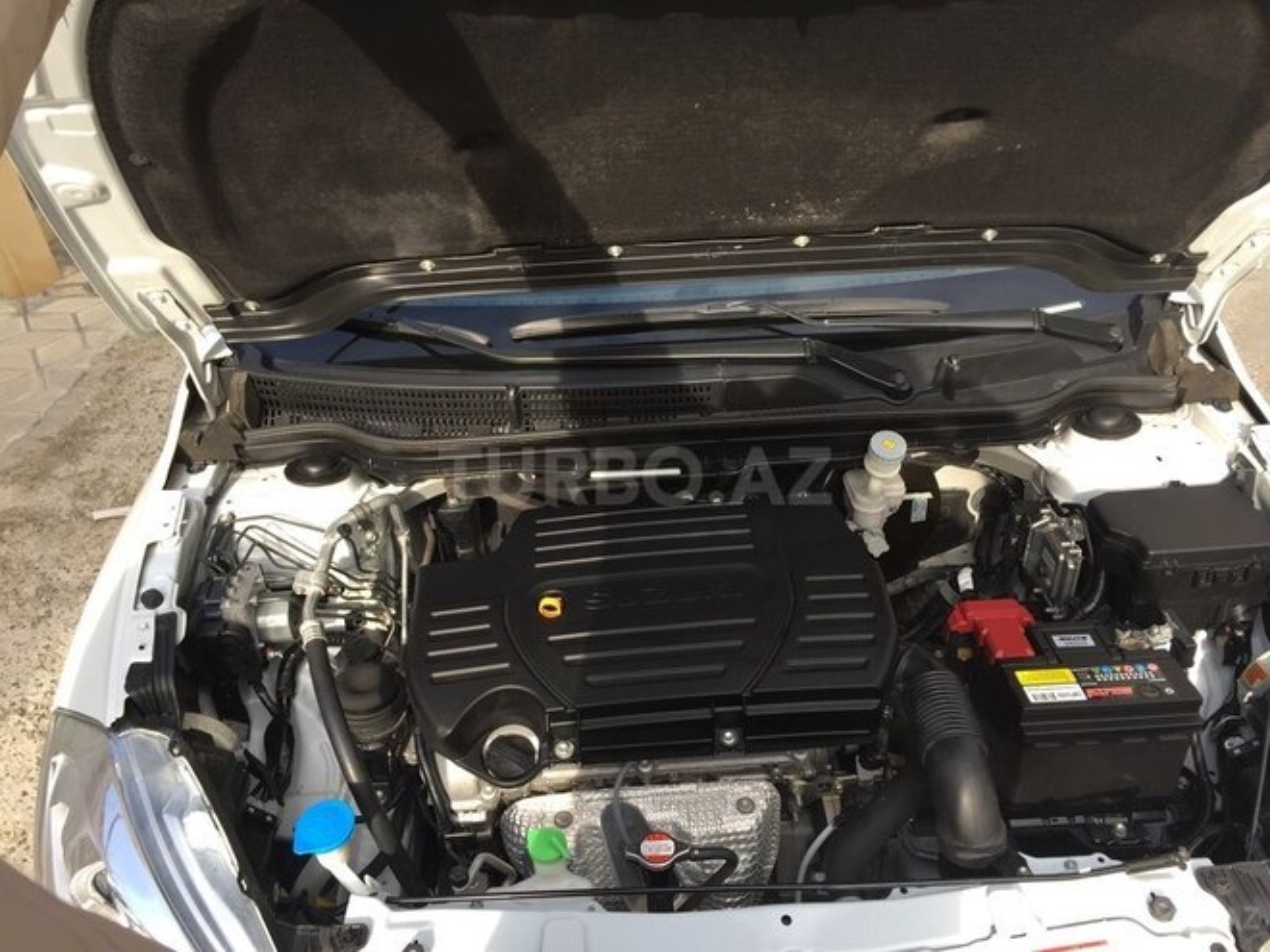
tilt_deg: -32.3
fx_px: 1064
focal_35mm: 29
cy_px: 476
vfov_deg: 48.2
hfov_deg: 61.7
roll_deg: +6.9
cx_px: 635
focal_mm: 4.15
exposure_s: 1/444
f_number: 2.2
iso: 32
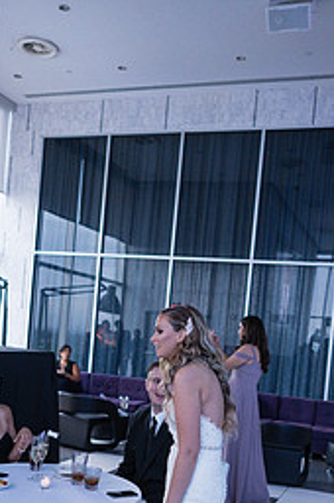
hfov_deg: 30.4
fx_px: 614
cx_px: 179
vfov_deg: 43.5
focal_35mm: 44
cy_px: 358
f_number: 2.2
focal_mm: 25
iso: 2000
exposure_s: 1/100
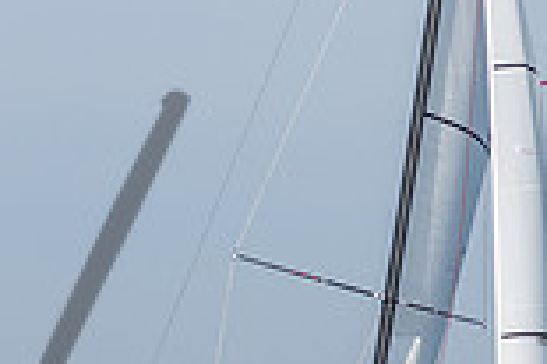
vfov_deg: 1.9
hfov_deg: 2.8
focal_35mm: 733
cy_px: 493
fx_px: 11126
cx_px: 222
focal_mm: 125
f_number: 6.3
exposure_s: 1/1250
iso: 200
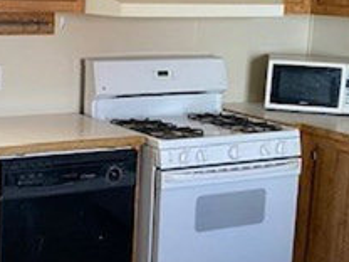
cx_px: 99
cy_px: 144
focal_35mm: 80
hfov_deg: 24.2
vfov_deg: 18.4
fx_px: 807
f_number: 1.8
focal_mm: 4.25
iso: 125
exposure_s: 1/80
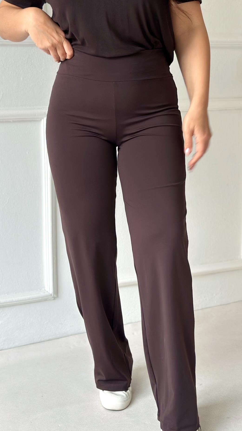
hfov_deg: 21.0
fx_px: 651
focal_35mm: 57
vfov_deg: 36.6
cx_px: 97
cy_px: 229
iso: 160
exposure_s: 1/60
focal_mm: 6.86
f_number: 1.78
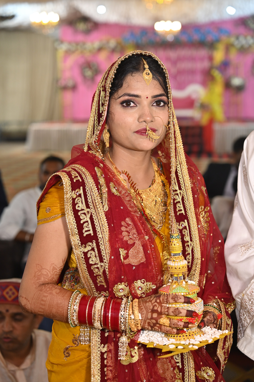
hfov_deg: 20.3
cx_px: 127
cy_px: 191
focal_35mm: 67
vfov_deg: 30.1
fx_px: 710
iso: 640
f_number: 3.5
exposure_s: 1/100
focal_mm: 67
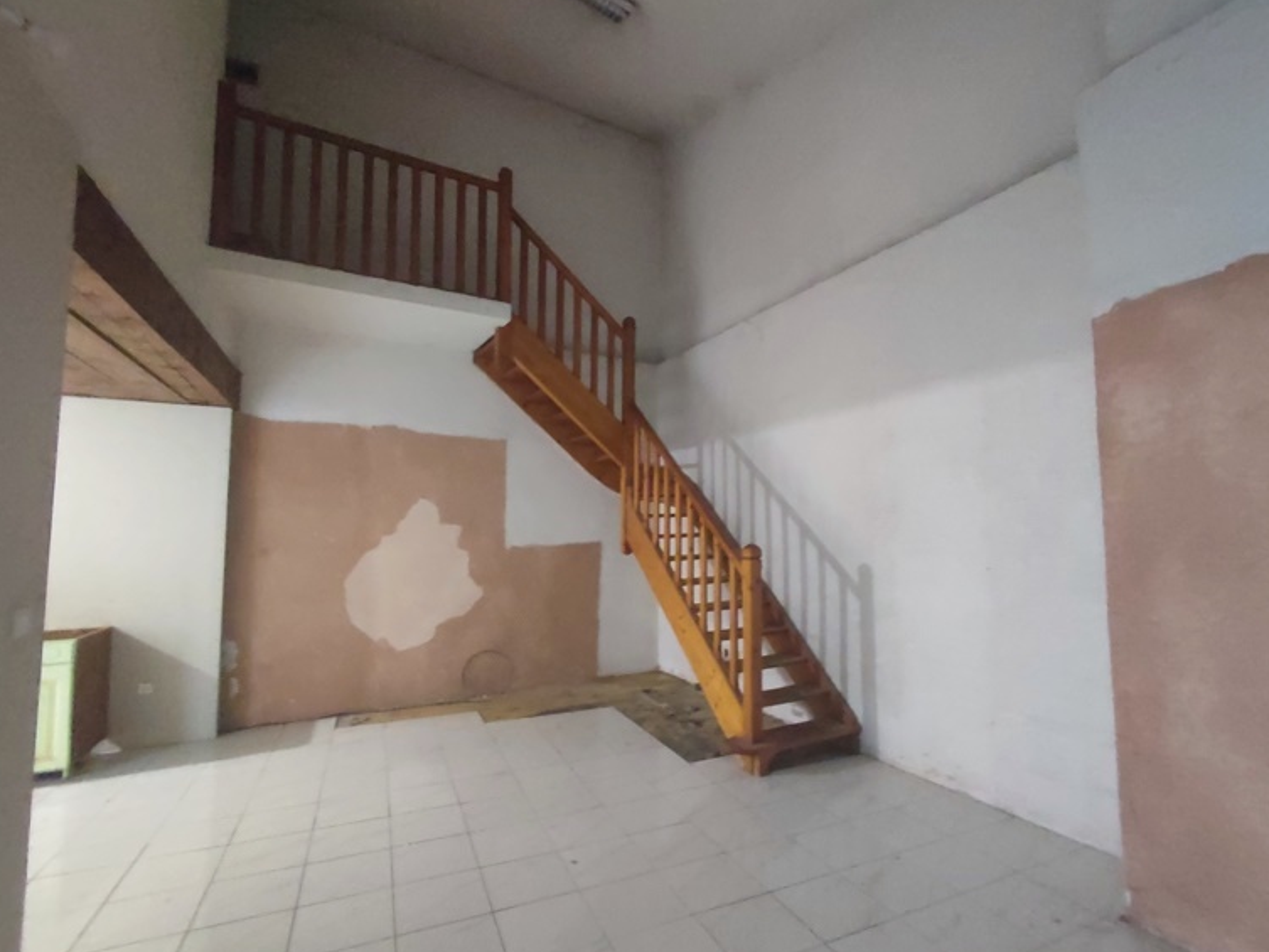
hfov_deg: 91.0
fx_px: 623
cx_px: 662
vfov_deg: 74.7
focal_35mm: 17
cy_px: 484
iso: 2711
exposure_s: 1/17
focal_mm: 1.65
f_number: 2.2
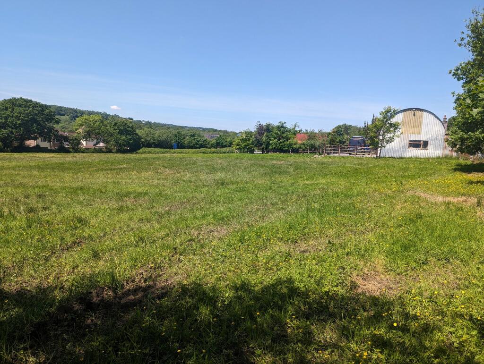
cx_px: 242
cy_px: 182
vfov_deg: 56.9
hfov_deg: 71.5
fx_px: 336
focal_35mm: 24
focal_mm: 6.81
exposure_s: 1/1316
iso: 43
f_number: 1.85
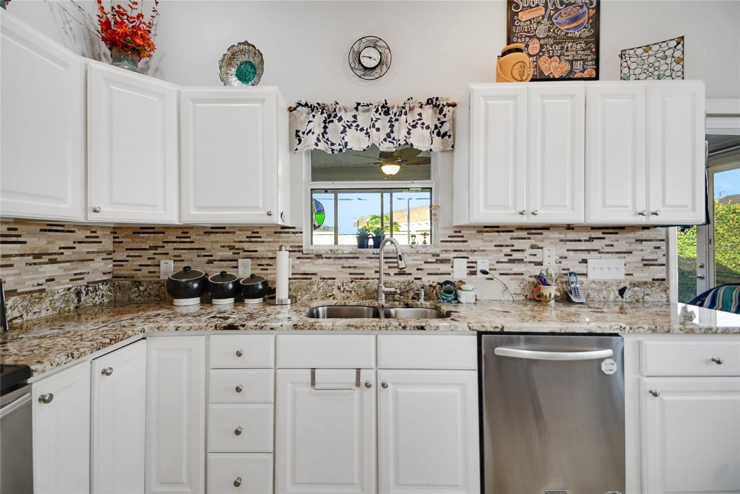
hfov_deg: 100.4
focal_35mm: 15
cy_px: 247
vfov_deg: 77.3
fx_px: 308
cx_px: 370
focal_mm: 10
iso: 200
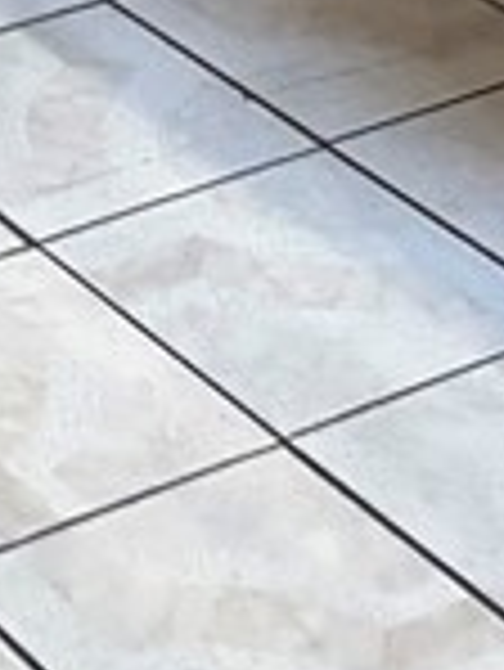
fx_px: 3470
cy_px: -1367
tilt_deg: -2.0
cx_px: -288
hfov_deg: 8.1
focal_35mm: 179
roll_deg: -1.8
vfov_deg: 8.9
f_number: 1.6
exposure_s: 1/40
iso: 640
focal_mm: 5.96
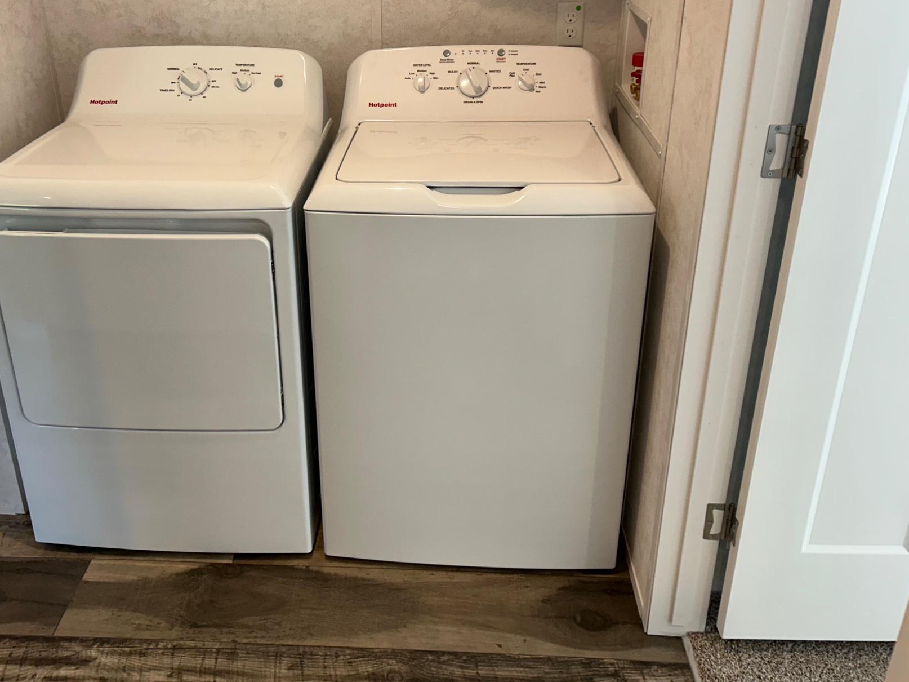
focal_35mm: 33
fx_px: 866
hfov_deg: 55.0
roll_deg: +1.9
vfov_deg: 42.6
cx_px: 374
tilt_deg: -24.4
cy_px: 260
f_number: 1.5
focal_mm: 5.7
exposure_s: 1/120
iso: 100
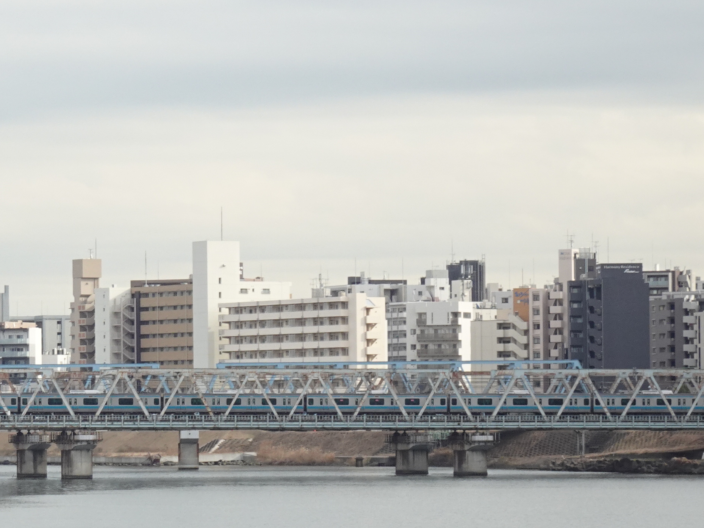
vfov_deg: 6.9
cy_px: 441
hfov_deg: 9.2
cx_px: 19
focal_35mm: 214
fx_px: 4353
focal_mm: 17.15
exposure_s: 1/200
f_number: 5
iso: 100
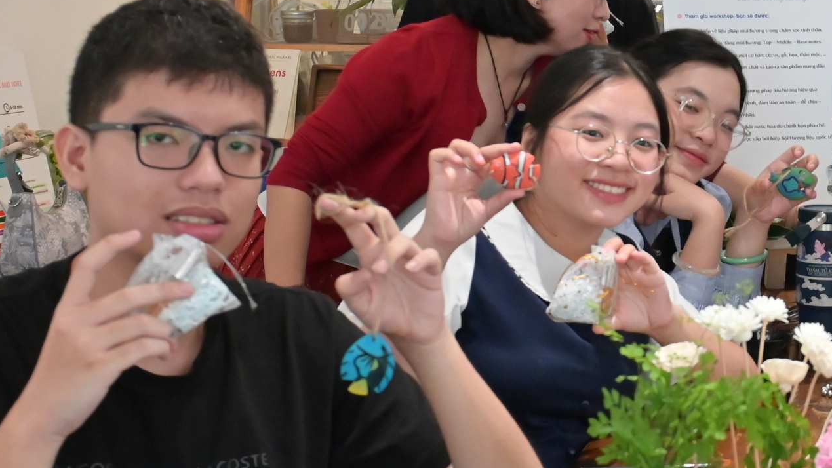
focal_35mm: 87
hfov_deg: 23.3
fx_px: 1919
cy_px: 198
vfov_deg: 13.9
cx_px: 850
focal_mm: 31
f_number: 5.6
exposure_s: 1/320
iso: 4000
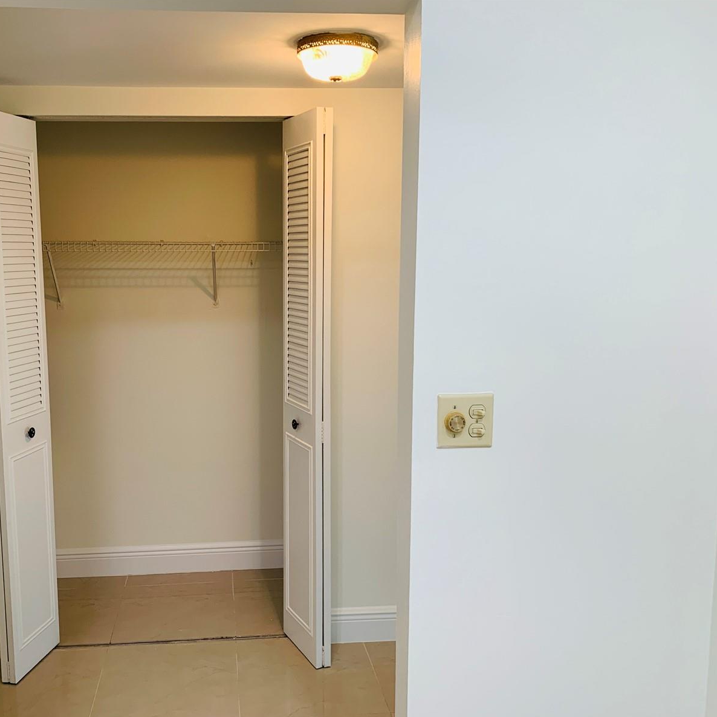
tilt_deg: -9.0
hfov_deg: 51.8
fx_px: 726
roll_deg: +0.0
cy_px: 360
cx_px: 255
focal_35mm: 31
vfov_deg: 52.5
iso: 64
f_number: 1.8
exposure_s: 1/60
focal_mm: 4.25
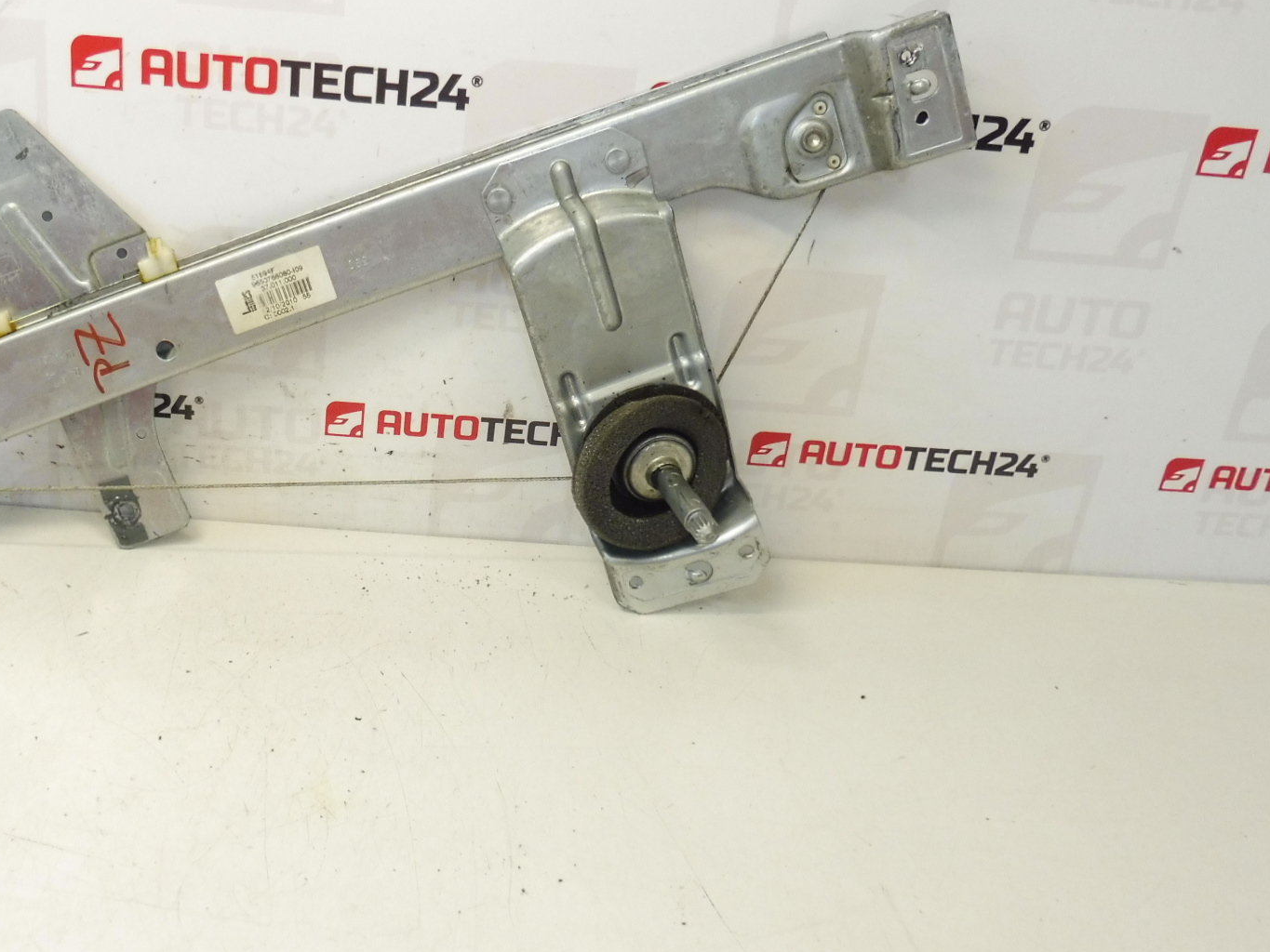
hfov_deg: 50.3
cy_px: 449
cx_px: 408
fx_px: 1321
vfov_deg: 39.6
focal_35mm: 36
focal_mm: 4.3
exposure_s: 1/60
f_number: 3.5
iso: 200
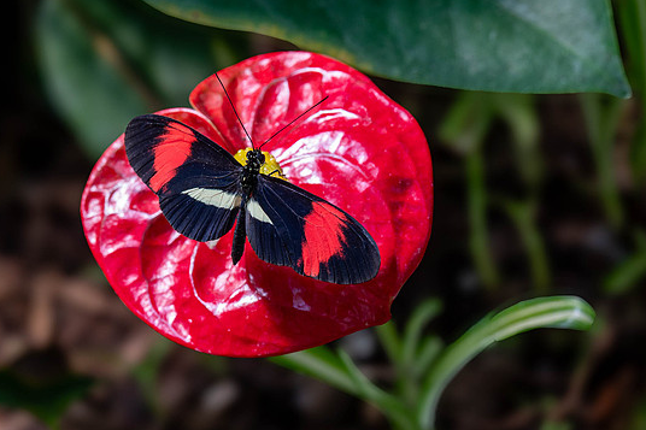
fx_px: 5130
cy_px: 168
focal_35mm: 286
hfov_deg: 7.2
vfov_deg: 4.8
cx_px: 298
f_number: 9
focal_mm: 200
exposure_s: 1/160
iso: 500
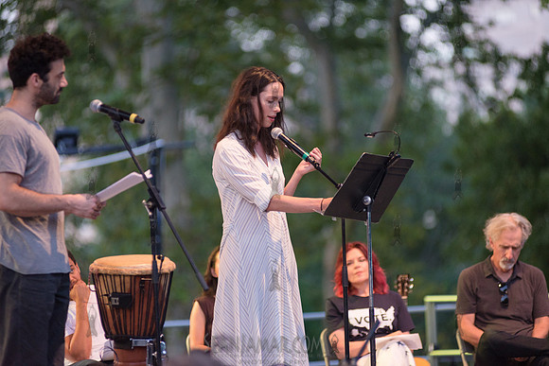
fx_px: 3051
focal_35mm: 200
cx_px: 274
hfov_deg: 10.3
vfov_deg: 6.9
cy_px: 183
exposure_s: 1/500
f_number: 2.8
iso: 1600
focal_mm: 200
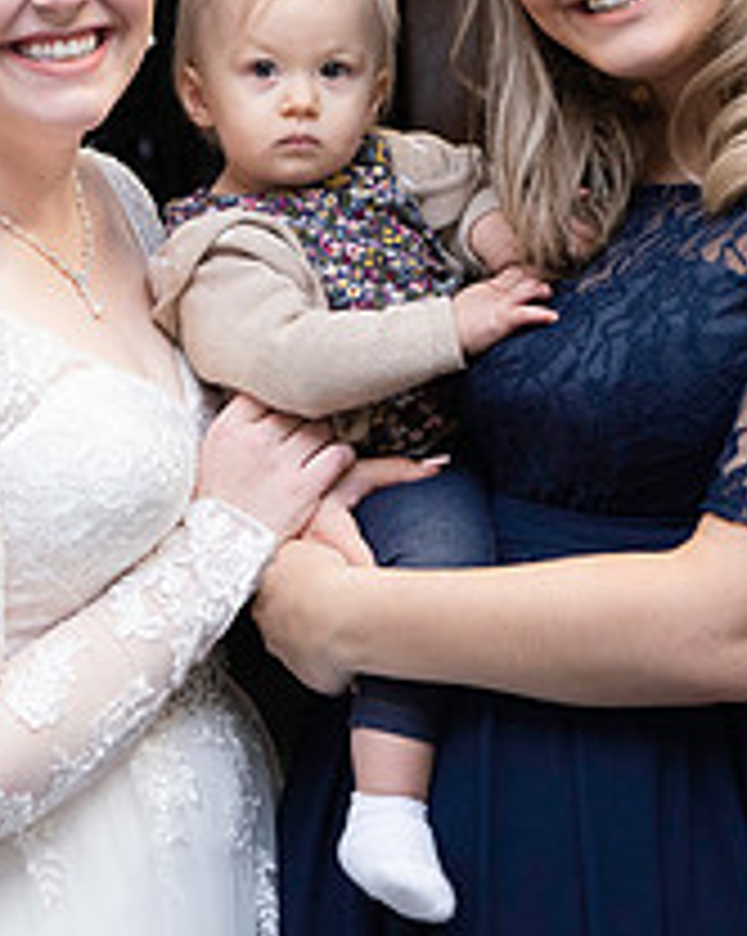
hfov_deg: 11.8
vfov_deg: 14.6
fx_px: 3626
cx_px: 302
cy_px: 200
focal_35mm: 131
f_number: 4.5
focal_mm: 50
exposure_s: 1/200
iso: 640
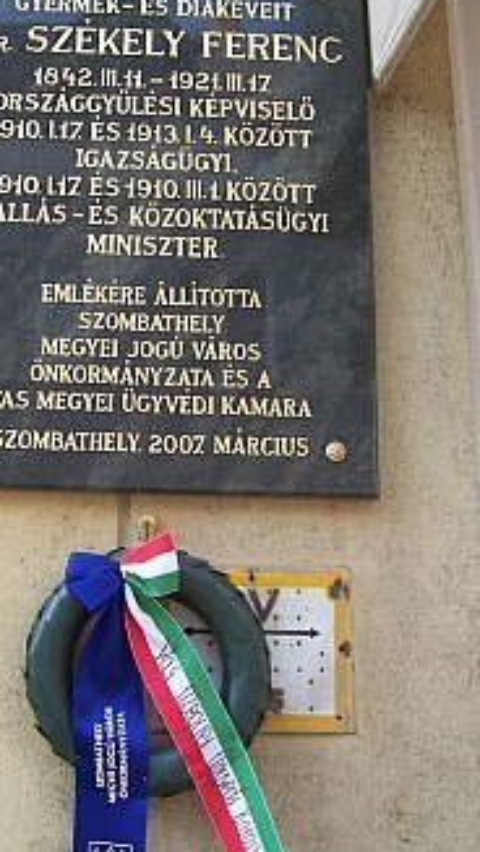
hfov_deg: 23.1
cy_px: 383
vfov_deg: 40.5
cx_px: 85
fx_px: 1154
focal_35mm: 51
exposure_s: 1/250
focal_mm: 5.6
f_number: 2.7
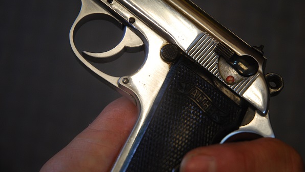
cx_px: 153
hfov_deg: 19.3
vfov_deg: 10.9
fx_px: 898
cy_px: 73
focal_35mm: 111
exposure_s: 1/125
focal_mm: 70
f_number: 4.5
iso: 500
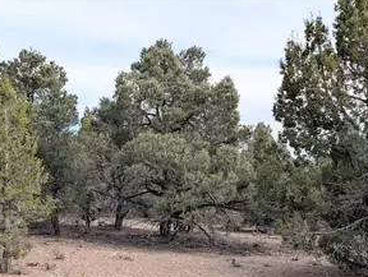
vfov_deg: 21.6
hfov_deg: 28.5
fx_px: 724
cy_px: 188
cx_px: 179
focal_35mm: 68
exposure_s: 1/673
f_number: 1.68
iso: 22
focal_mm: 6.9
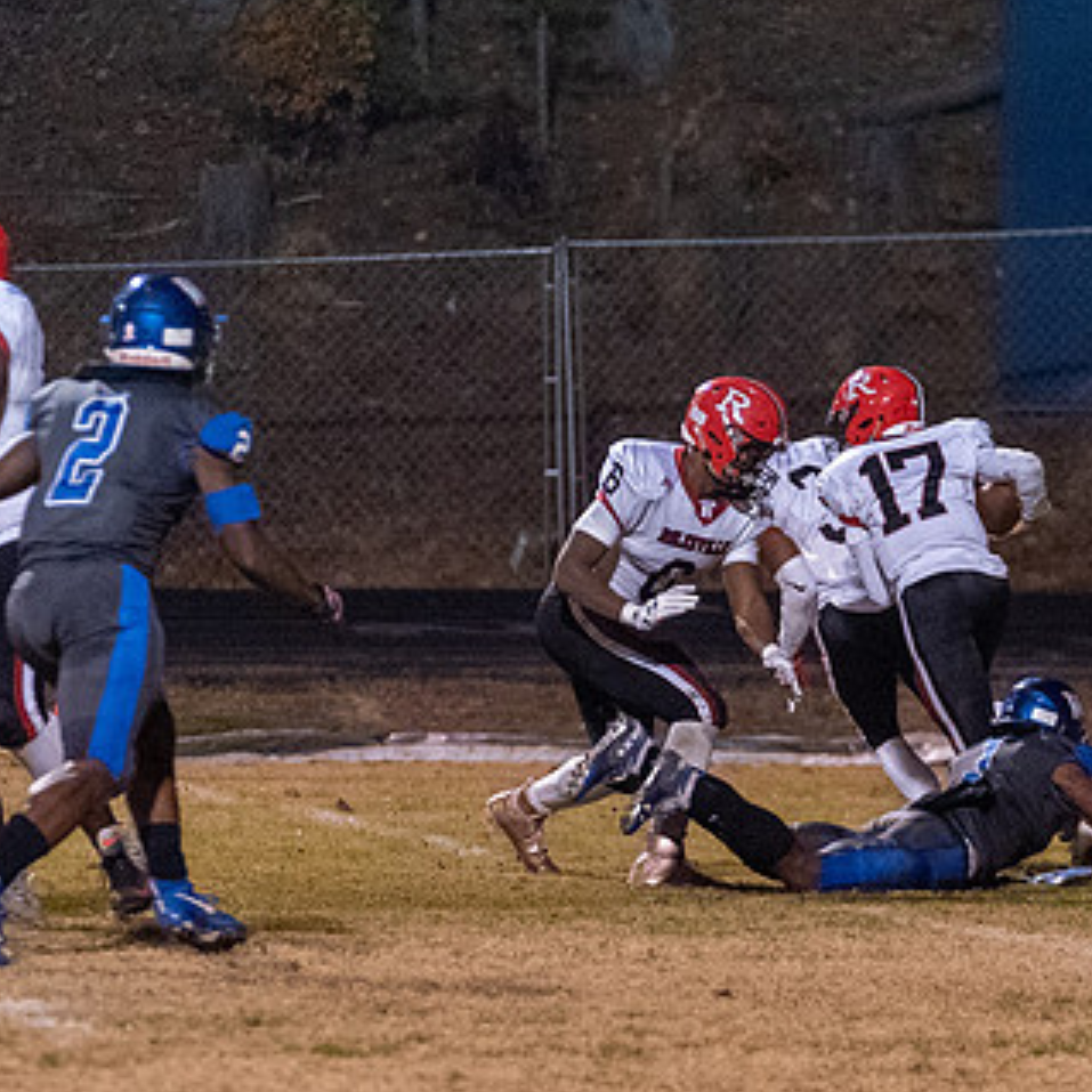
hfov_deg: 4.9
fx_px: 12777
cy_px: 349
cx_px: 841
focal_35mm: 358
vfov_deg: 4.9
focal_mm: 135
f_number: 2.8
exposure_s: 1/640
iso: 8000
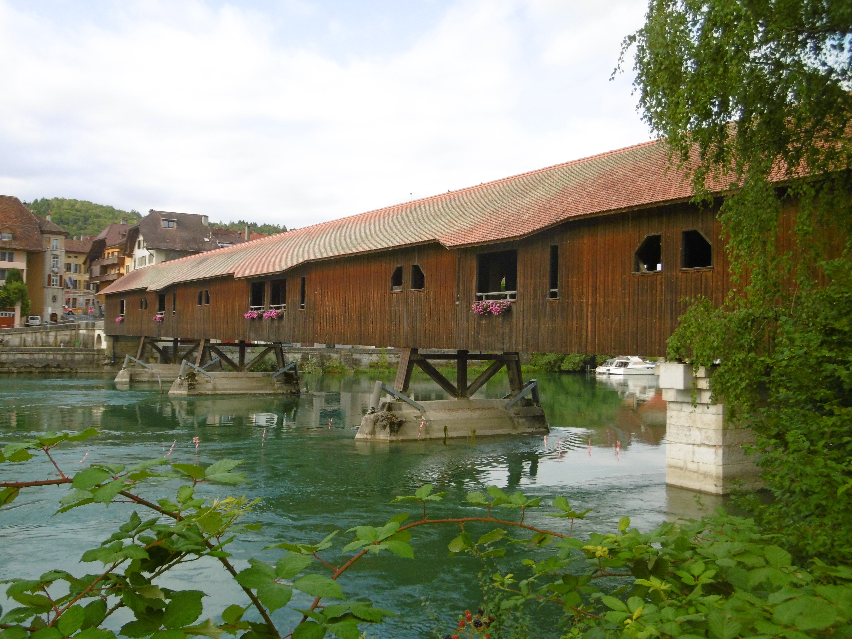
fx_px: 788
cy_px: 320
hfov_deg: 56.8
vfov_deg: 44.2
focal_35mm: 32
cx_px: 426
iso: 100
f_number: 3.5
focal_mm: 5.8
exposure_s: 1/400
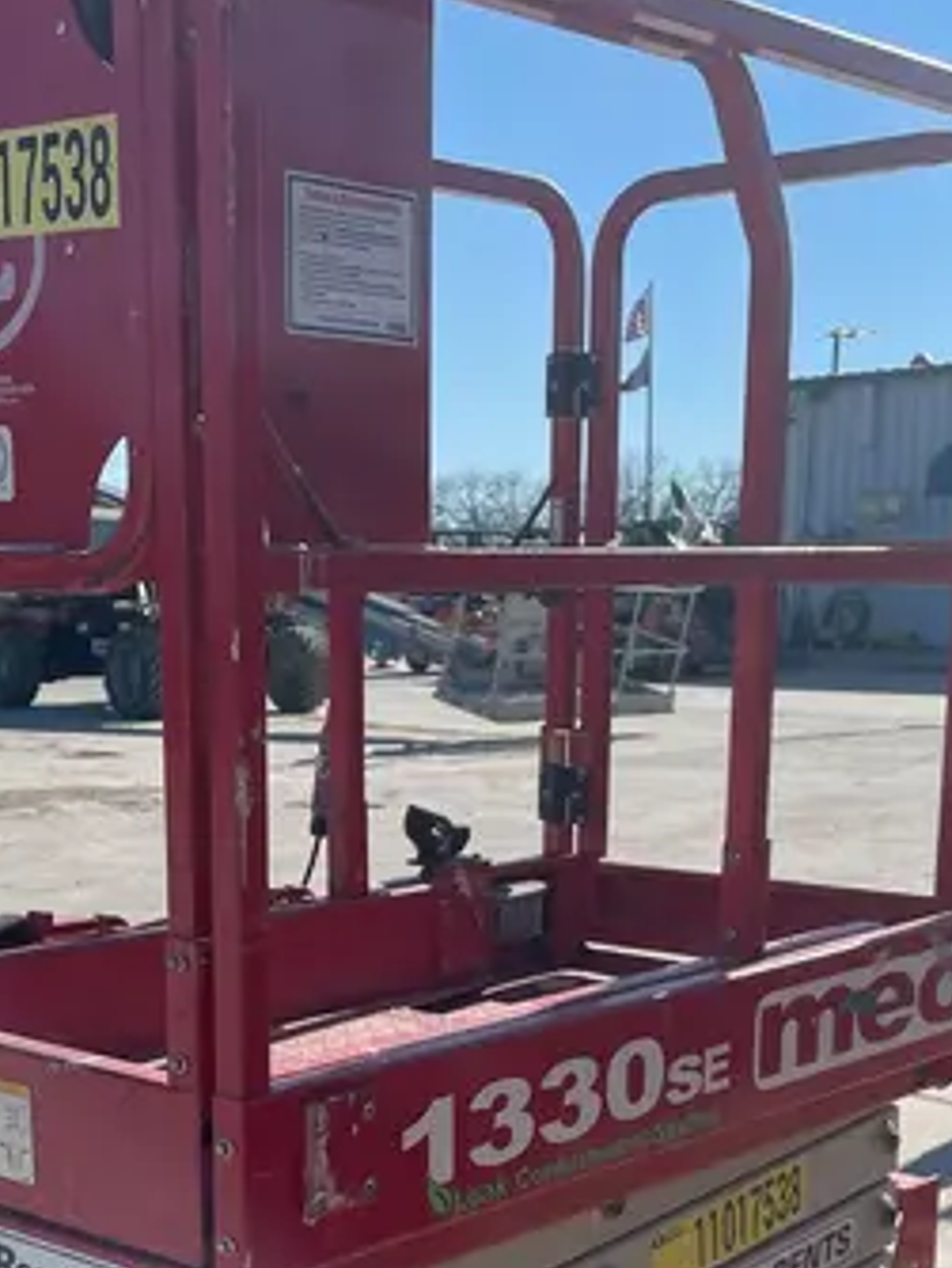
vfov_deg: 32.3
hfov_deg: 25.6
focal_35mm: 57
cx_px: 341
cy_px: 1103
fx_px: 2087
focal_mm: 4.2
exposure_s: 1/5814
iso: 50
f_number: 1.6
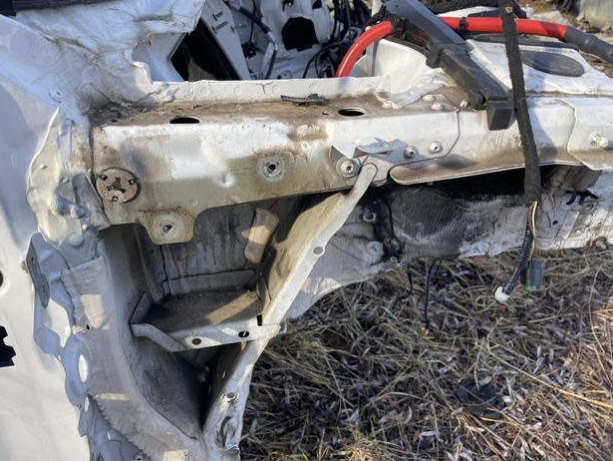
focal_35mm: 26
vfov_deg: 53.1
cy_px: 235
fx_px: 461
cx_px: 296
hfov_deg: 67.3
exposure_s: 1/668
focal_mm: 5.1
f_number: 1.6
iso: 32
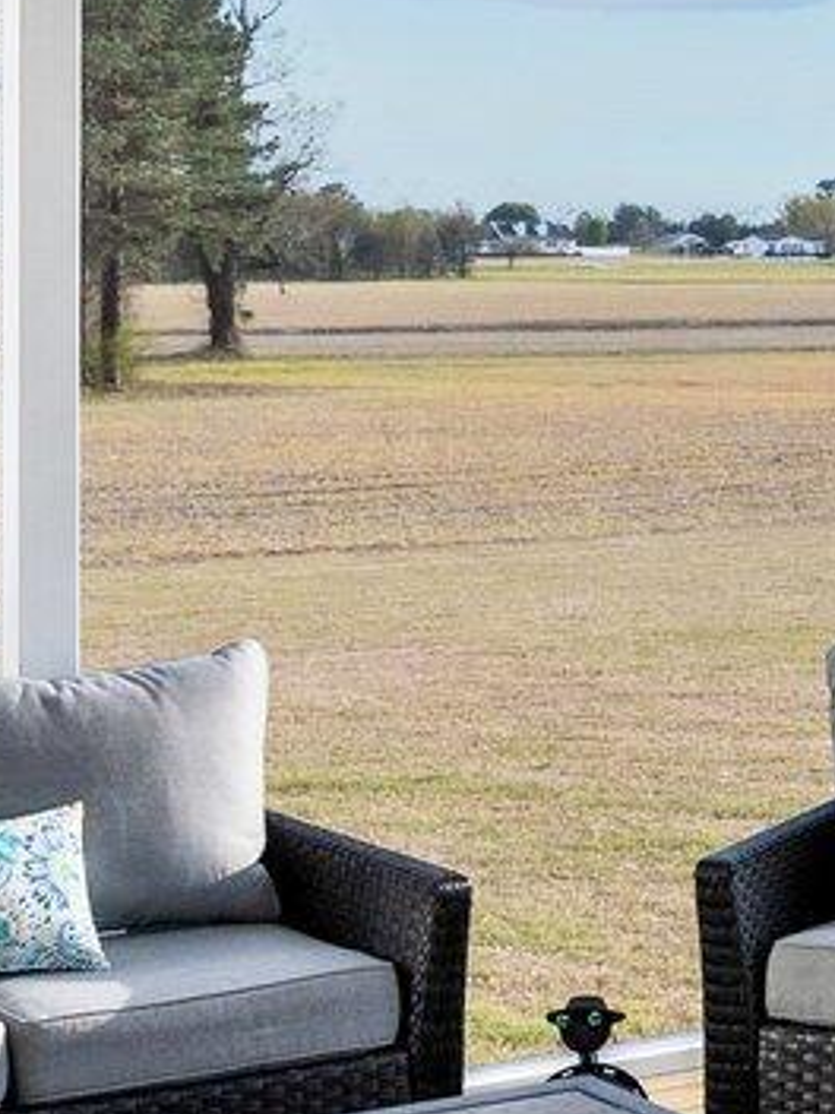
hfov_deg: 14.8
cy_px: 185
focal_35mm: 95
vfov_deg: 20.4
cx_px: 1142
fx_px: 3055
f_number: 4
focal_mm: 17
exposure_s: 1/3200
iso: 500
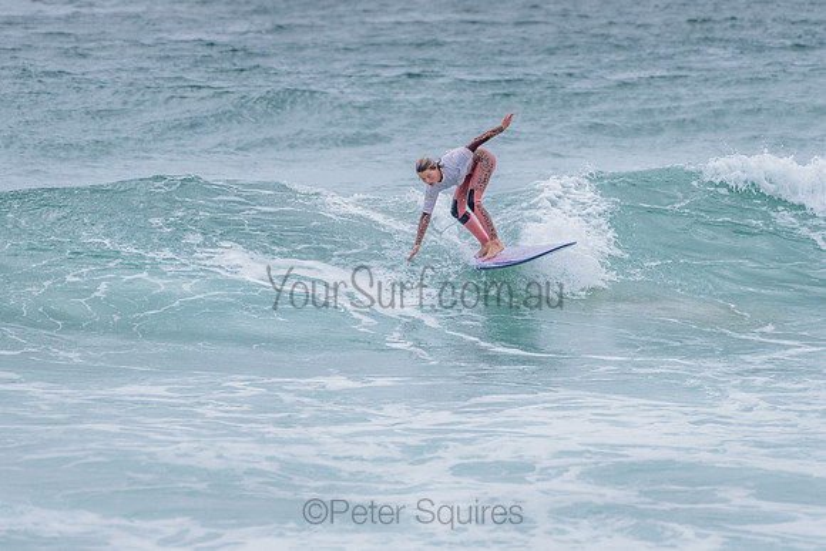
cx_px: 445
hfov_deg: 3.4
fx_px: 14068
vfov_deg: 2.2
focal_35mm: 613
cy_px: 243
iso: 800
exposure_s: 1/2000
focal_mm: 500
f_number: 5.6
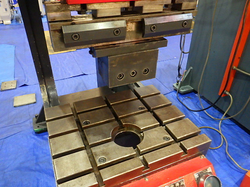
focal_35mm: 28
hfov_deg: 63.4
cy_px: 94
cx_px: 125
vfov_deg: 49.7
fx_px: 202
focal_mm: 5
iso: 1600
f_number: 3.5
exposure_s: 1/40
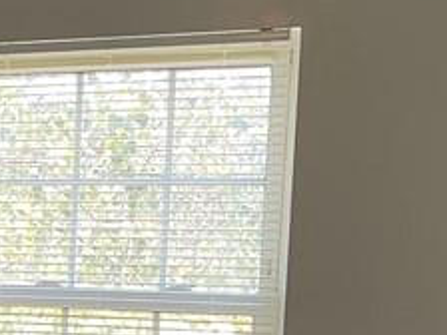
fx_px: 1537
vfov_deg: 12.1
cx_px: -255
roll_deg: -0.1
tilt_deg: -7.8
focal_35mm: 119
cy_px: 415
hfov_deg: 15.1
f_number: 1.6
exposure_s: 1/60
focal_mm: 5.1
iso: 100
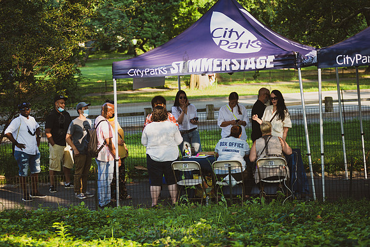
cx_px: 185
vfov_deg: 14.9
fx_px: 946
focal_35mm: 92
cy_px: 124
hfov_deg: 22.1
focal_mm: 92
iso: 200
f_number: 4
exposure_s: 1/320
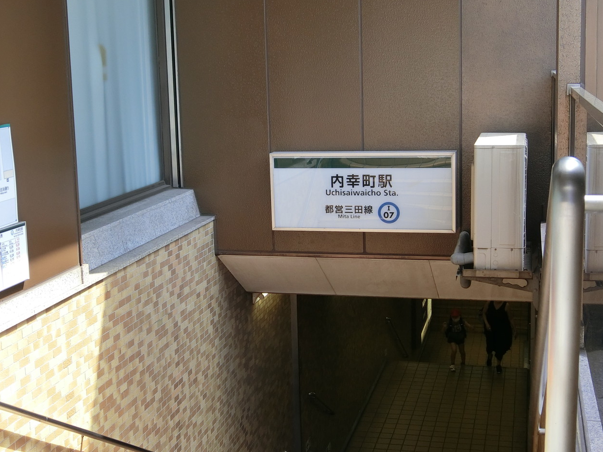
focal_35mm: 55
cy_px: 221
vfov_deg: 26.6
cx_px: 266
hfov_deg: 34.9
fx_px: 958
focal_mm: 9.1
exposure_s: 1/125
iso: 125
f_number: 3.9
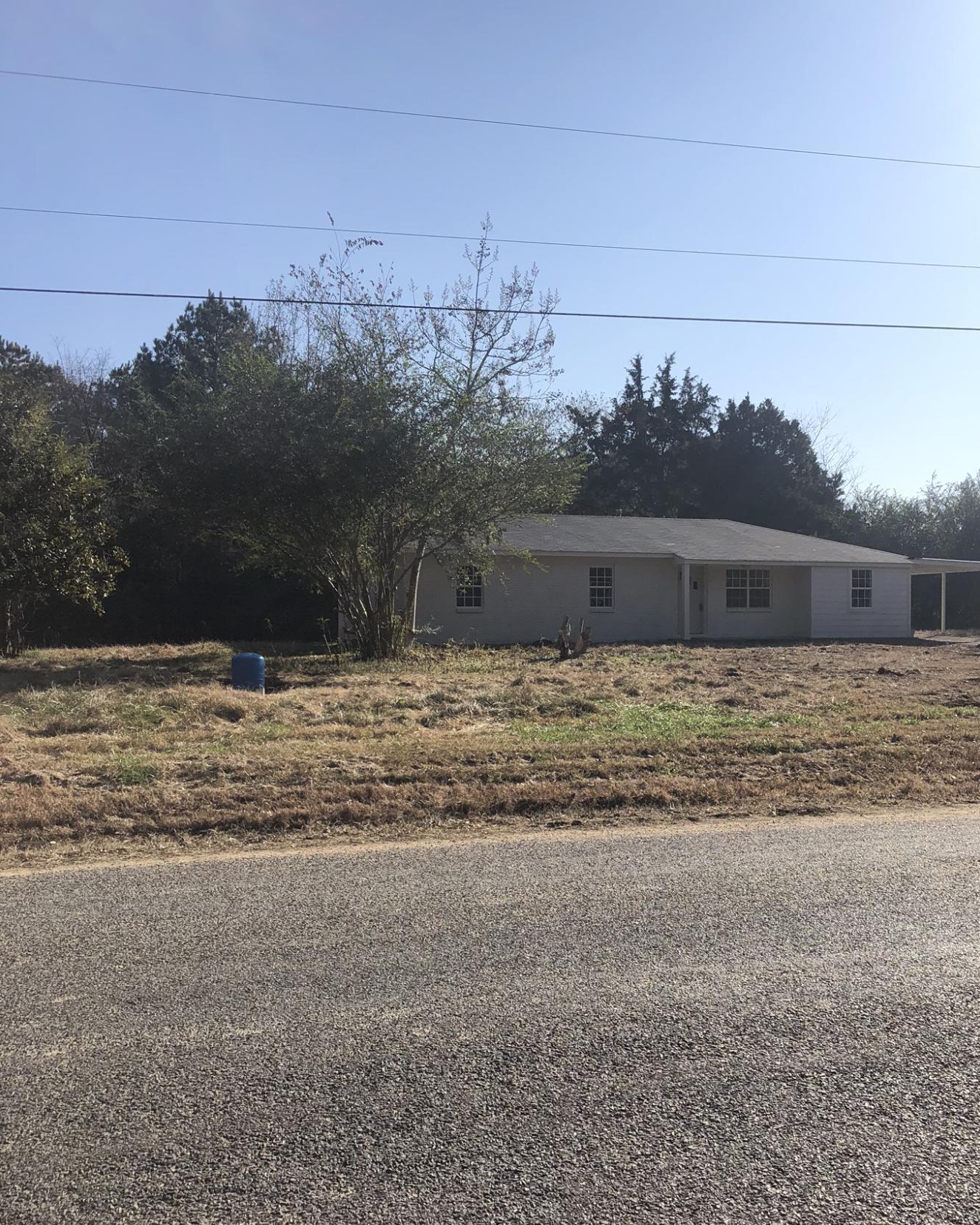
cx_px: 552
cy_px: 646
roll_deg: +0.4
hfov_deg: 44.5
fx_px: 1196
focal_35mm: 33
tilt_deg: +0.8
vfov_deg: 54.2
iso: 20
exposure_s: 1/3247
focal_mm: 4
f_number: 1.8
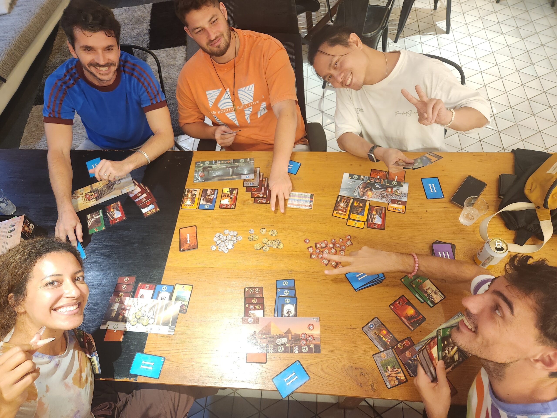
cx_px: 278
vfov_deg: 58.9
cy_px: 209
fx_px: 370
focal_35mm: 23
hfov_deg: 73.9
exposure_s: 1/50
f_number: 1.8
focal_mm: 5.4
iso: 500
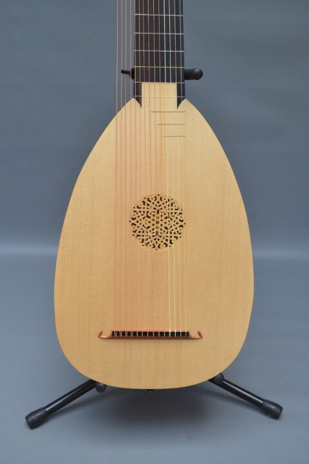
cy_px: 232
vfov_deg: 49.6
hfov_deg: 34.2
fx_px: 502
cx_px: 154
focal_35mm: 39
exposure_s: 1/80
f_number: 4.5
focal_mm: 26
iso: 400
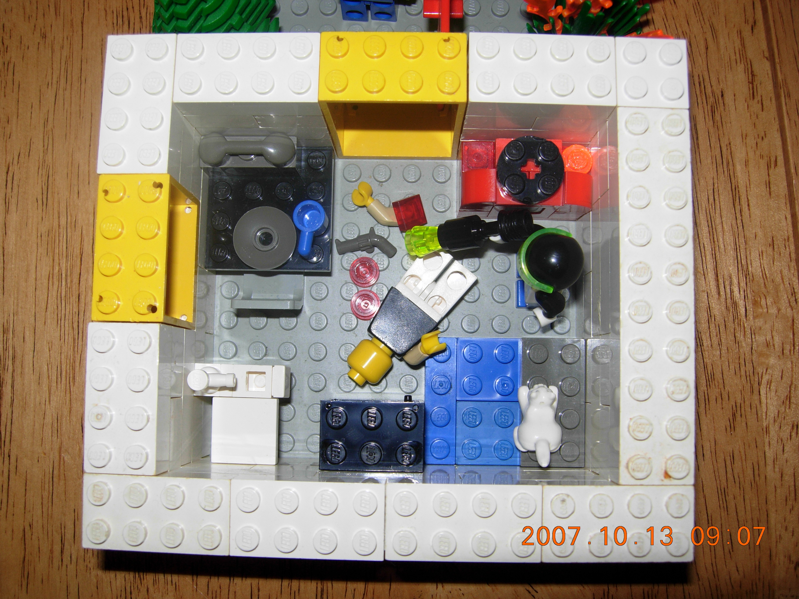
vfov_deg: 39.7
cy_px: 300
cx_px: 400
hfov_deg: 51.4
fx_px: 831
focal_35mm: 36
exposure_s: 1/45.2
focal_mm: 7.5
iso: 50
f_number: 3.8
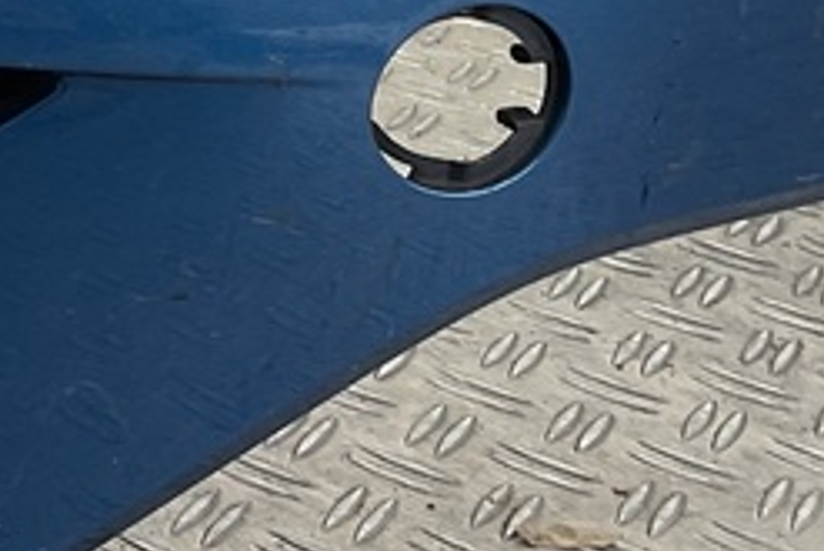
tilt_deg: -18.3
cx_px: -377
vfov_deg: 10.9
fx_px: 2817
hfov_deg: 15.5
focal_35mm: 123
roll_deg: -5.2
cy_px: -197
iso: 32
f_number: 1.8
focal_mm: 3
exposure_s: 1/120
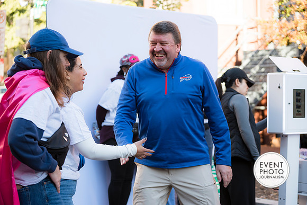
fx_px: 597
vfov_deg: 19.5
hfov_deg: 28.8
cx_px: 154
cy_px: 102
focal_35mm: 70
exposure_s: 1/200
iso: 180
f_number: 4
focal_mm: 70
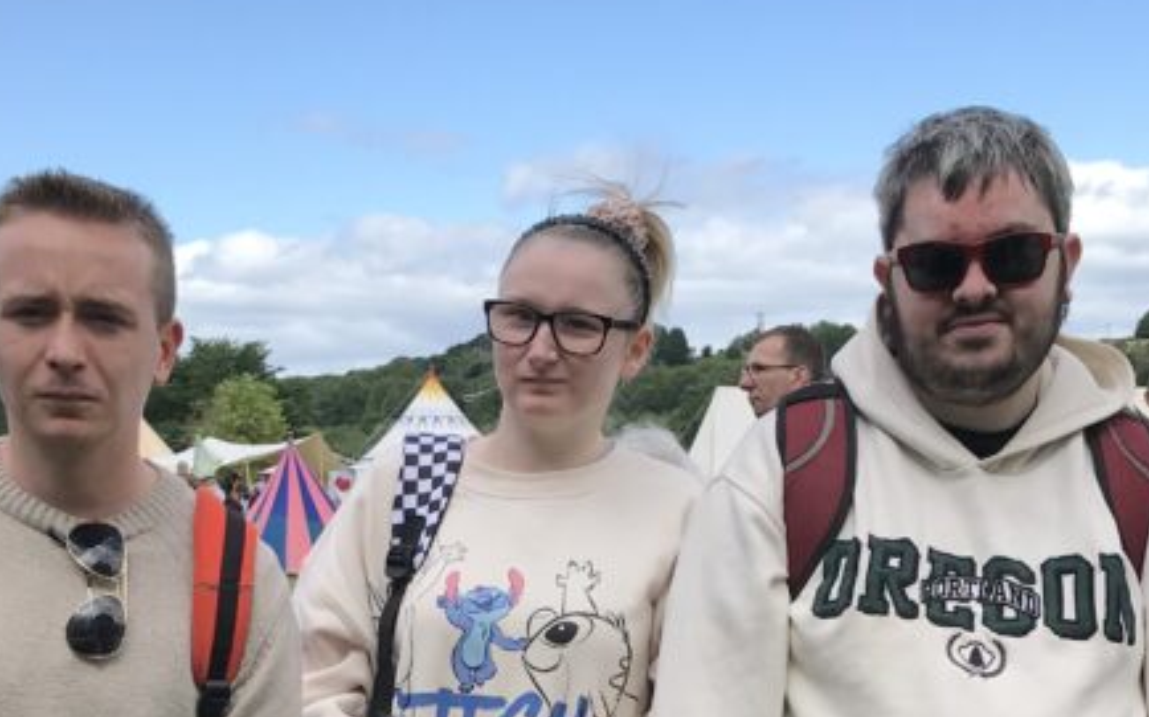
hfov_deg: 29.4
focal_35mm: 70
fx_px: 2191
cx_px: 617
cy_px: 810
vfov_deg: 17.9
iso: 20
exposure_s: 1/1623
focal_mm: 3.99
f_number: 1.8
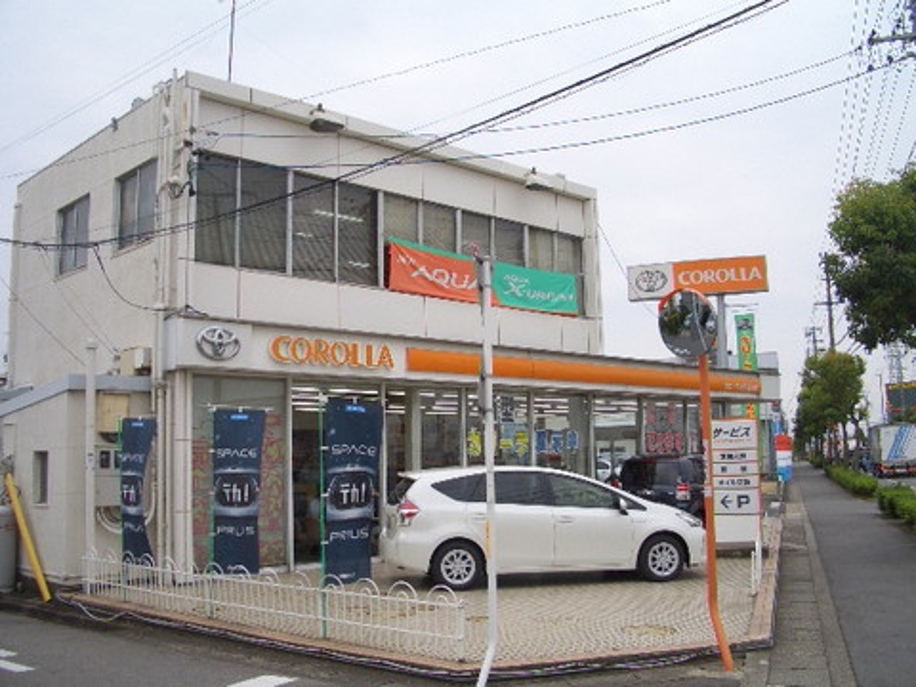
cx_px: 458
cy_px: 344
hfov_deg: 52.6
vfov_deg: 40.7
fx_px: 926
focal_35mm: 35
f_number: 4.3
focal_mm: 5.8
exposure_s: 1/250
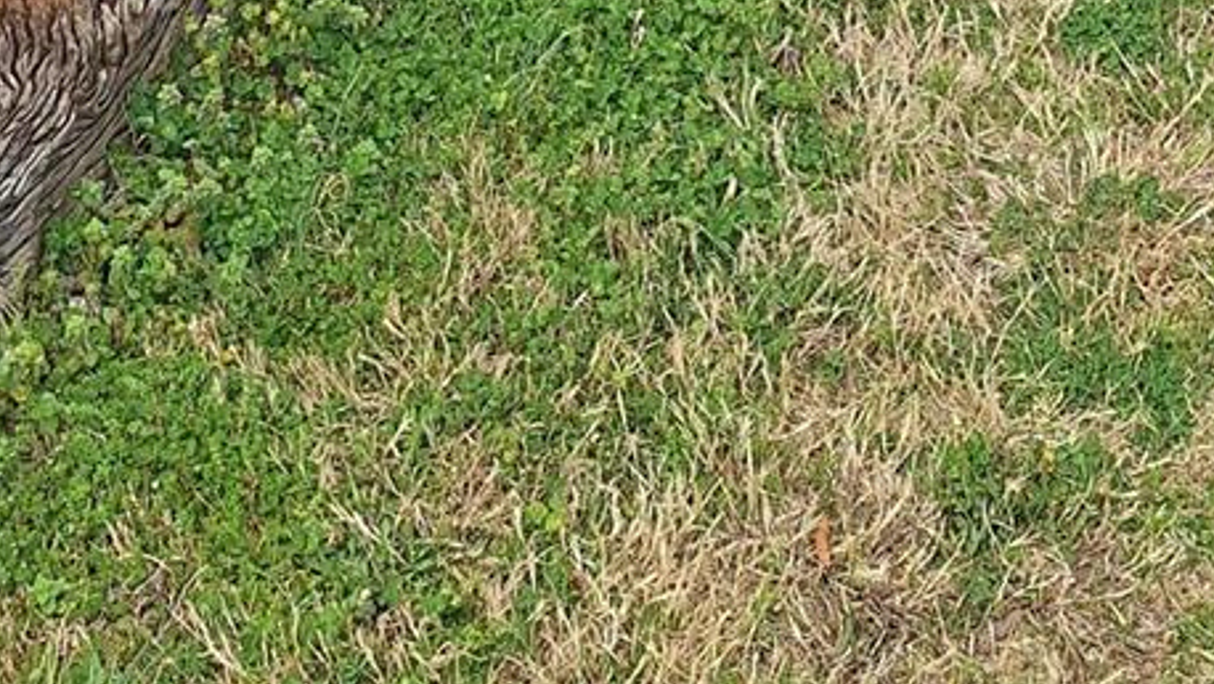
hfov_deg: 25.2
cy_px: -1180
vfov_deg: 11.0
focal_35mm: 84
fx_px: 2705
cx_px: 779
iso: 40
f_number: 1.8
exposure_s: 1/2299
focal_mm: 5.54
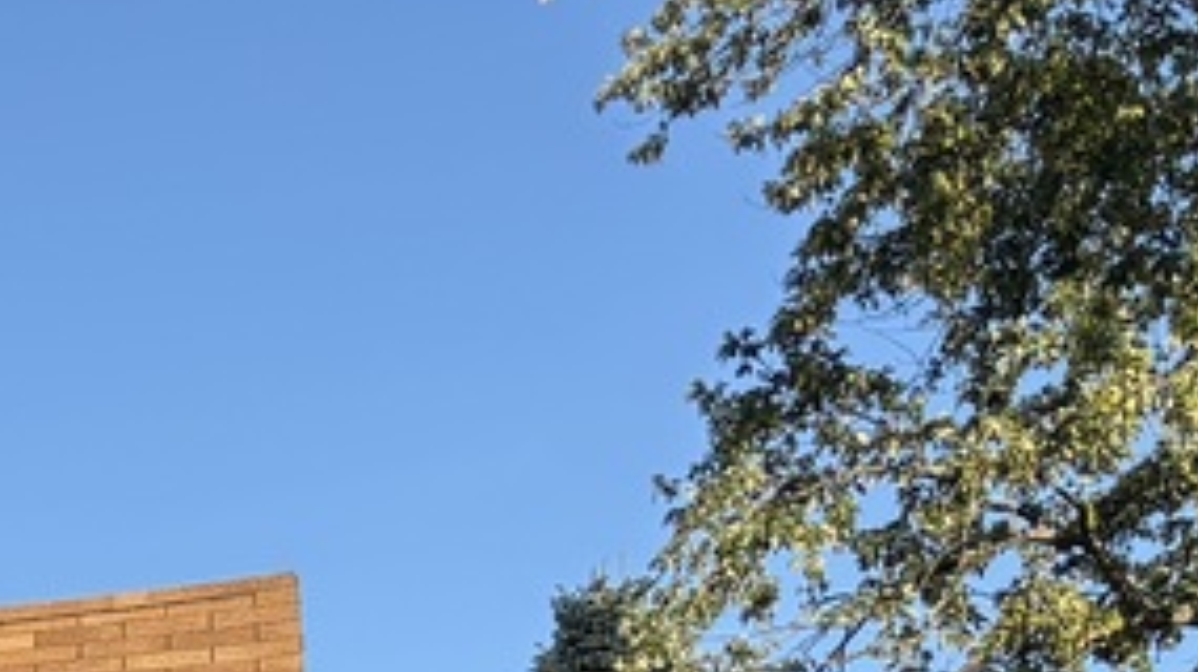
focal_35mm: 143
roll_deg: +0.1
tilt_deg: +4.1
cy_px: 1903
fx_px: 4540
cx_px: -1286
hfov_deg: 12.9
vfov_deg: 7.6
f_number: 1.6
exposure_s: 1/1695
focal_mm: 5.96
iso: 50
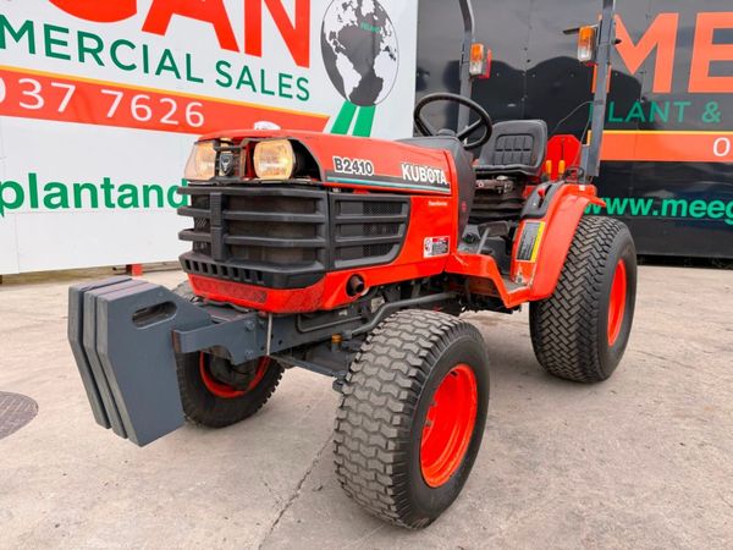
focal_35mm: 24
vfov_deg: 56.8
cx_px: 366
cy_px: 275
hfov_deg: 71.6
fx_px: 508
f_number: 1.78
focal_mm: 6.76
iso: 80
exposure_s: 1/788
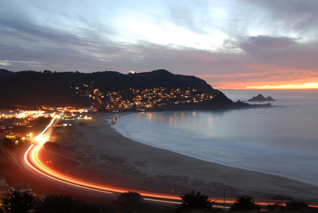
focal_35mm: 42
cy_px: 106
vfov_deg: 32.0
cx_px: 159
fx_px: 371
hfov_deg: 46.3
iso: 100
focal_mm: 28
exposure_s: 14
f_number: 4.5
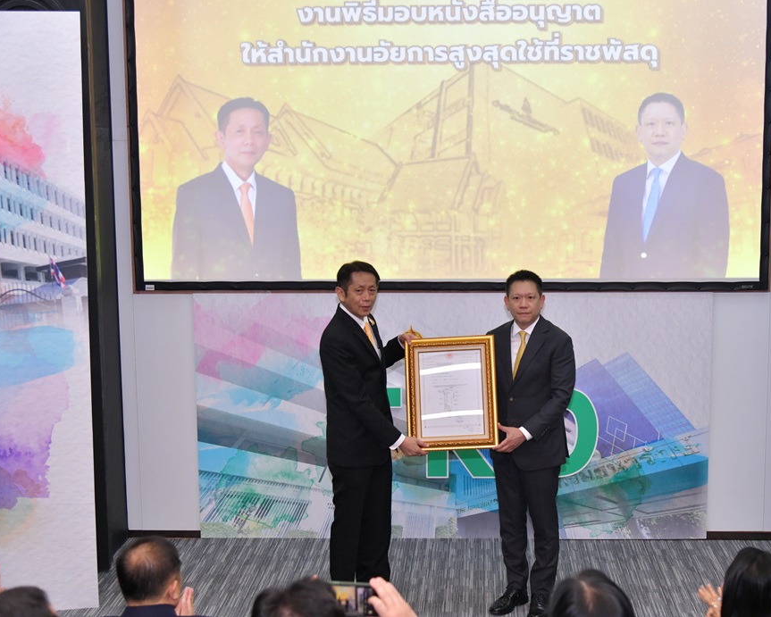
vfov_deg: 29.2
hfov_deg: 35.9
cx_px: 444
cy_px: 308
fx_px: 1187
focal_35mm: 52
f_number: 4.5
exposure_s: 1/80
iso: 1600
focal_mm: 46
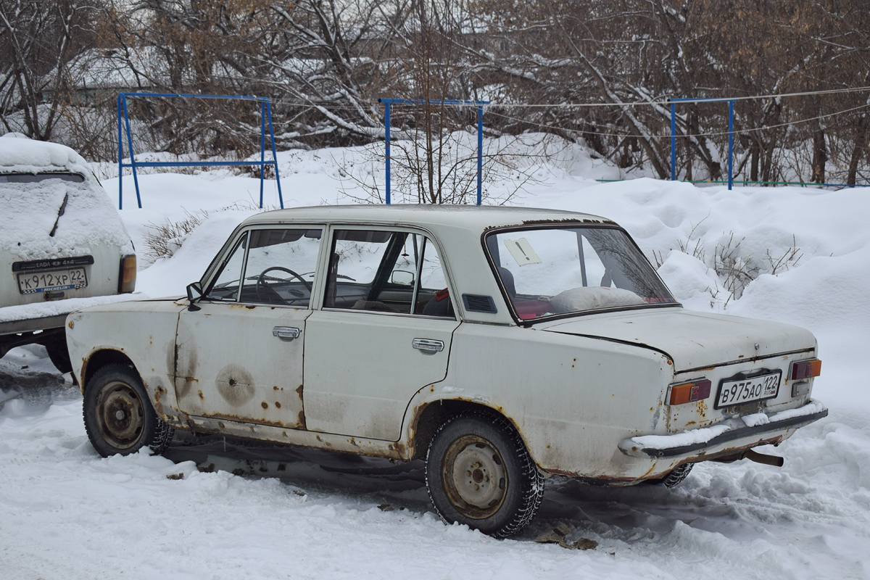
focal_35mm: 52
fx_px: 1269
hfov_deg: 37.9
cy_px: 290
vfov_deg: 25.8
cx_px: 435
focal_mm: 35
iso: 400
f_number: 6.3
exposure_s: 1/800
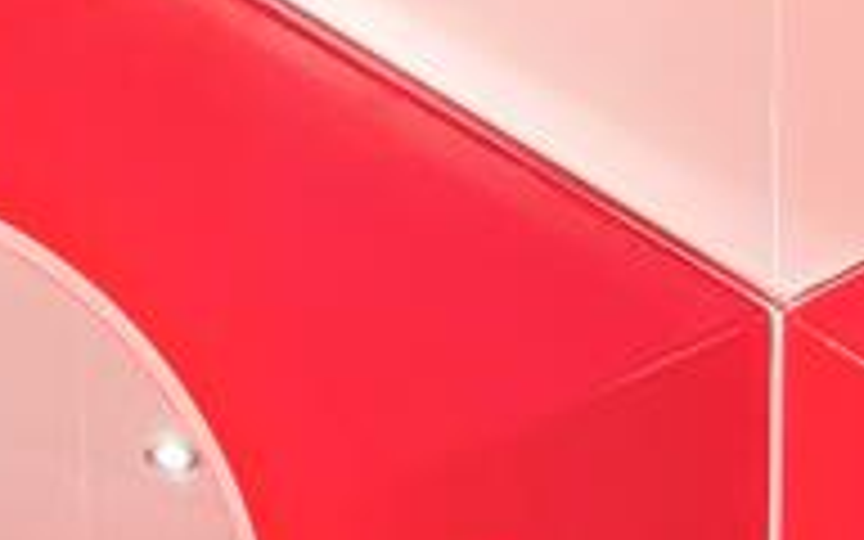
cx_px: 446
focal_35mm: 68
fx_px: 1601
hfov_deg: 30.2
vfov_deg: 14.1
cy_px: 1249
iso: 61
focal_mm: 2.02
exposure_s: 1/100
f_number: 1.7
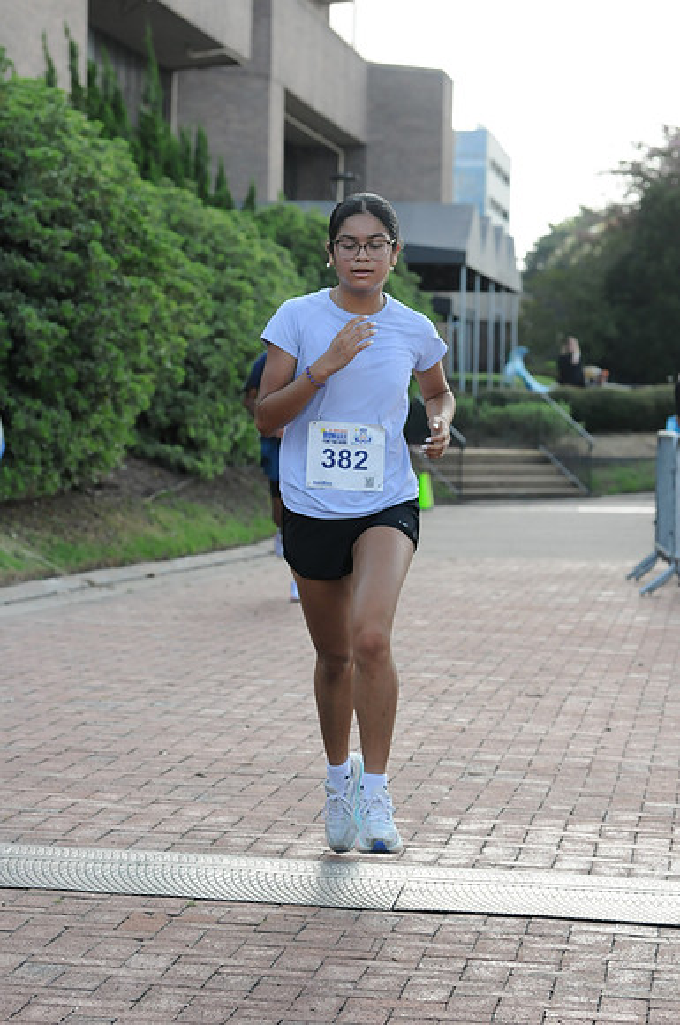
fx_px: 3623
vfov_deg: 16.1
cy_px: 512
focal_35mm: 128
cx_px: 340
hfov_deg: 10.7
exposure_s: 1/800
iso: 800
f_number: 5.6
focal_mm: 85
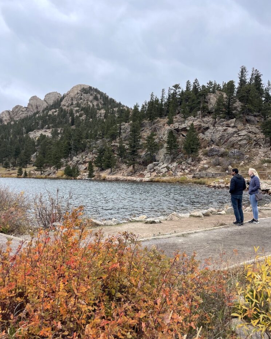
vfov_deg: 62.1
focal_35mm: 28
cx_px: 134
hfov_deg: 51.5
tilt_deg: -0.8
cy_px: 186
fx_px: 281
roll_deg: -0.1
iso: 32
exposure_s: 1/997
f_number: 1.6
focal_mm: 4.2
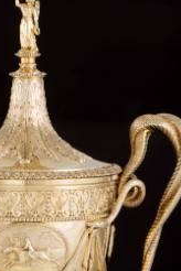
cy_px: 234
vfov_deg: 9.8
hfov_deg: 6.6
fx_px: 1576
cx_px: 26
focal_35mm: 209
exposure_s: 1/125
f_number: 32
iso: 100
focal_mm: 105
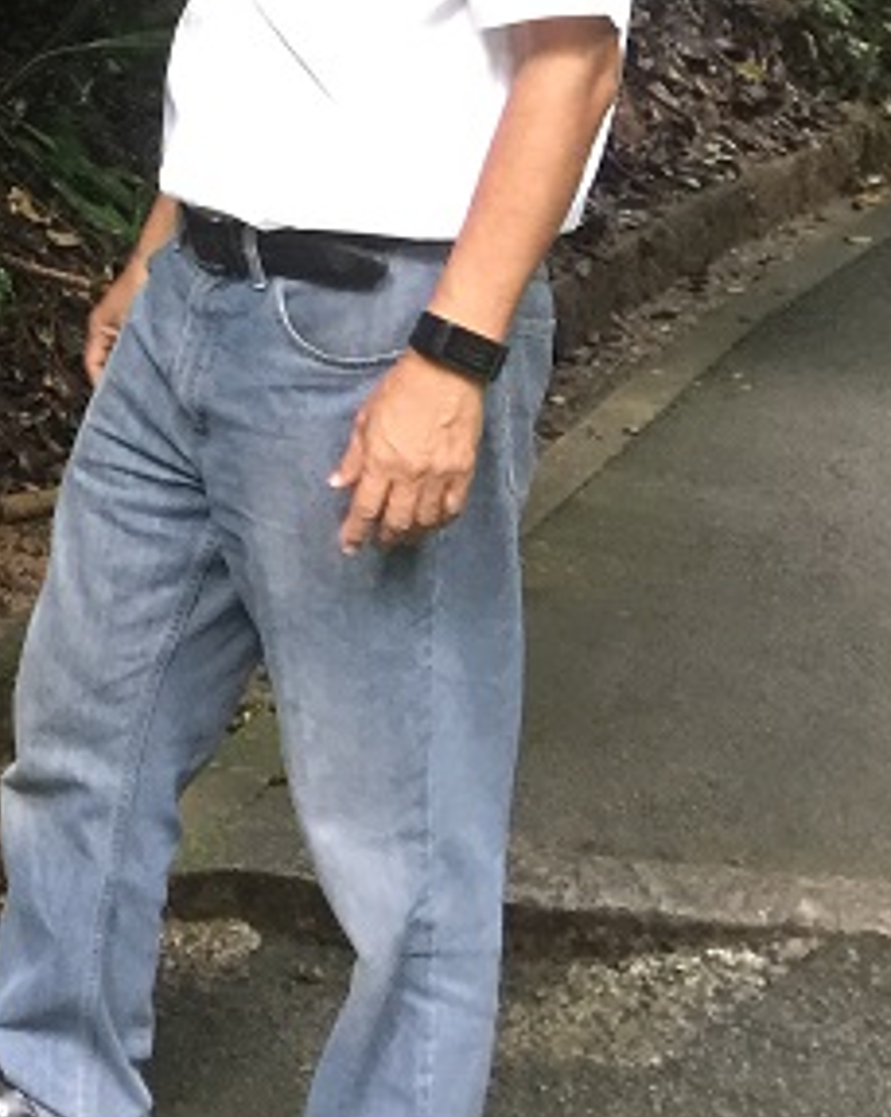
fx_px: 2608
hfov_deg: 17.1
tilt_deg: +1.0
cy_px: 4
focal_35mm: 79
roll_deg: -7.8
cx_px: -529
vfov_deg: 23.2
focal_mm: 4.15
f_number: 2.2
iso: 125
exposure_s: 1/8
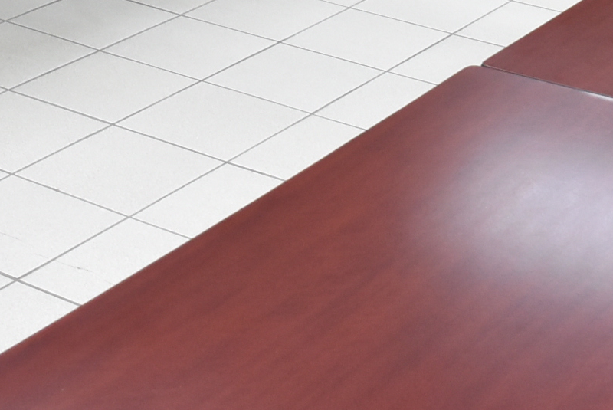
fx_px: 1721
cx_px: 431
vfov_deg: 12.5
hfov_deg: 20.1
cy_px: -300
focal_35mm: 101
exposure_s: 1/60
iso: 1400
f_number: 4
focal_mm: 18
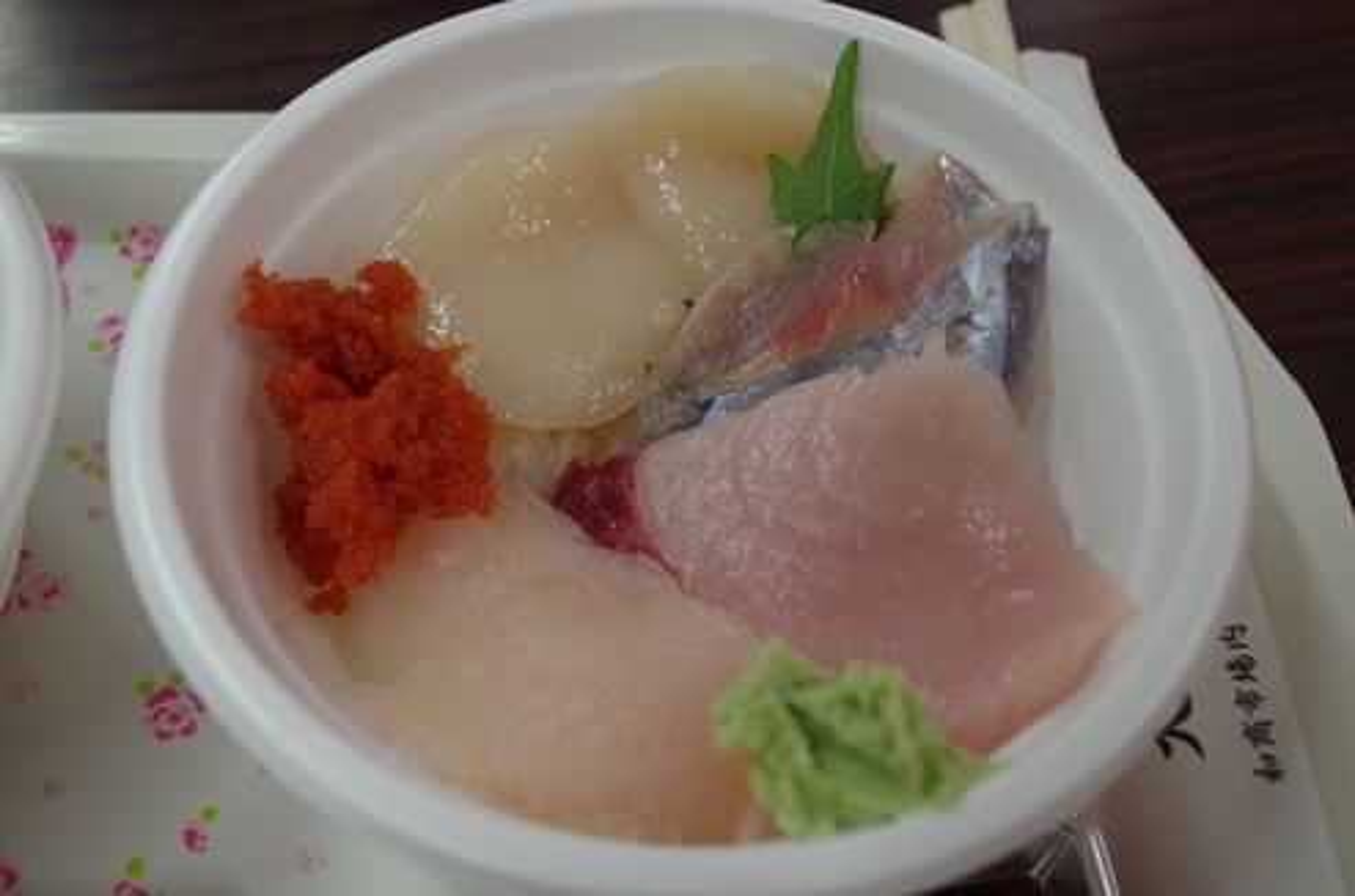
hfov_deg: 52.5
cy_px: 448
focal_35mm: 37
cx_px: 678
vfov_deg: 36.1
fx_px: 1373
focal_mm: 24.38
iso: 400
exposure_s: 1/60
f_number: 5
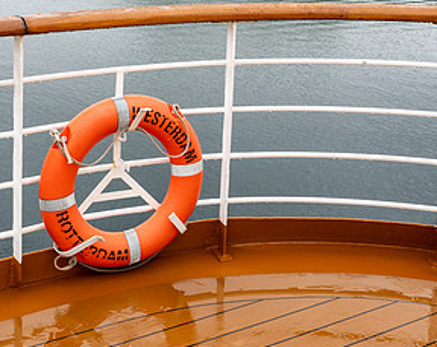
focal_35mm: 58
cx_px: 108
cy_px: 27
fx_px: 748
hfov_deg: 31.9
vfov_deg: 25.2
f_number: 8
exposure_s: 1/125
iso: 180
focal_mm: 24
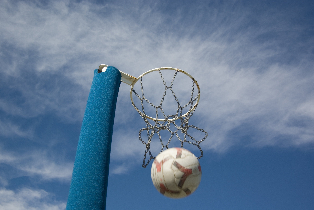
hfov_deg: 55.0
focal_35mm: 34
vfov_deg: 38.5
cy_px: 105
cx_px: 157
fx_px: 301
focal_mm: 23
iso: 100
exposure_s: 1/180
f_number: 6.7
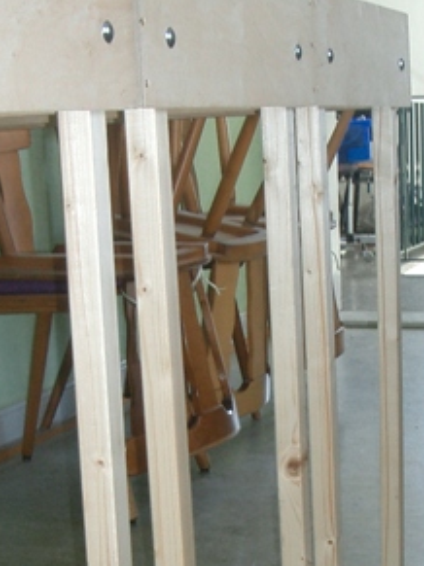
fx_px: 1258
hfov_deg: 19.1
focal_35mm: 77
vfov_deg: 25.2
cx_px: 208
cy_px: 381
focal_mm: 5.8
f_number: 2.6
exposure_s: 1/40
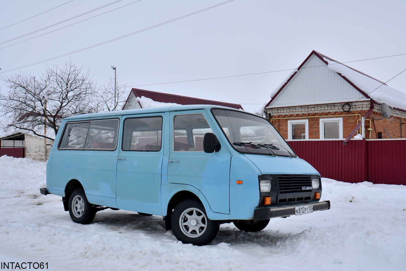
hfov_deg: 57.2
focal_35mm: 33
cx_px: 203
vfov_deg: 40.0
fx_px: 372
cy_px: 136
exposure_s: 1/250
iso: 200
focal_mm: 22
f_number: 8
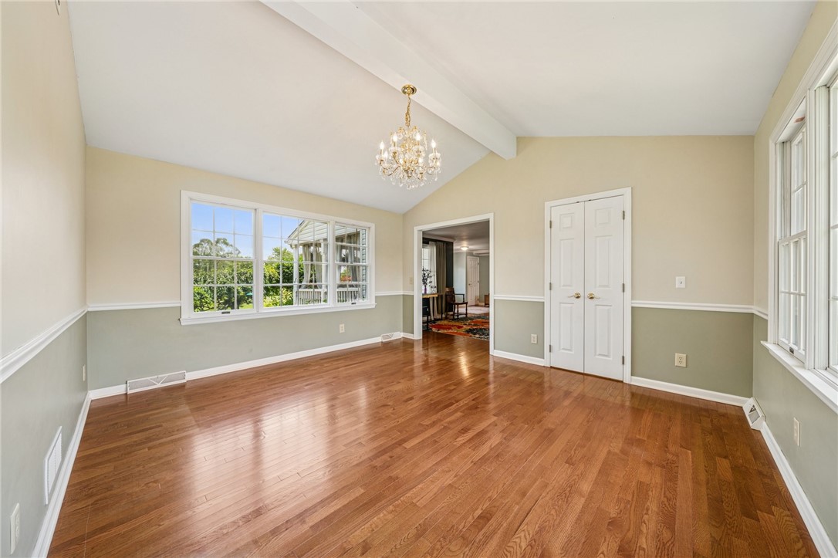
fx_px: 279
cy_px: 279
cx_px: 419
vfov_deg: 89.9
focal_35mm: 12
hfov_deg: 112.6
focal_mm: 12
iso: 100
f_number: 11
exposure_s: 1/4
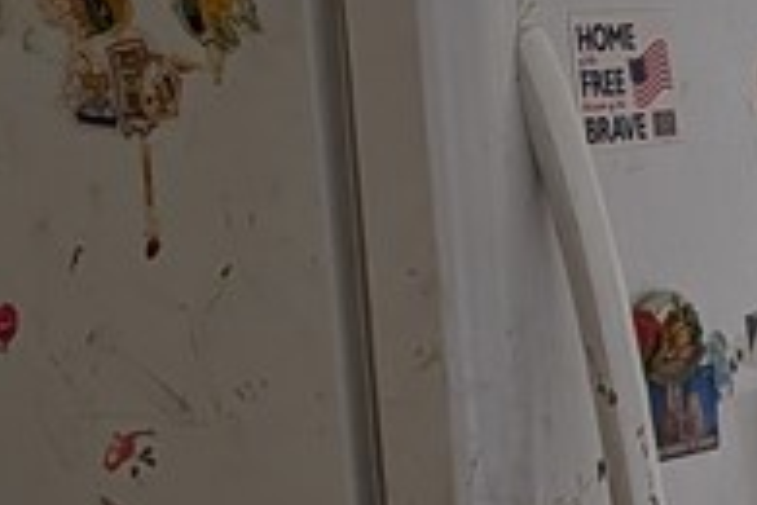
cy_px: 517
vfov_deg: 10.4
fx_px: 2754
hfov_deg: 12.8
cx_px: 1695
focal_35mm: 131
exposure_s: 1/127
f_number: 1.68
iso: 50
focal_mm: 6.9
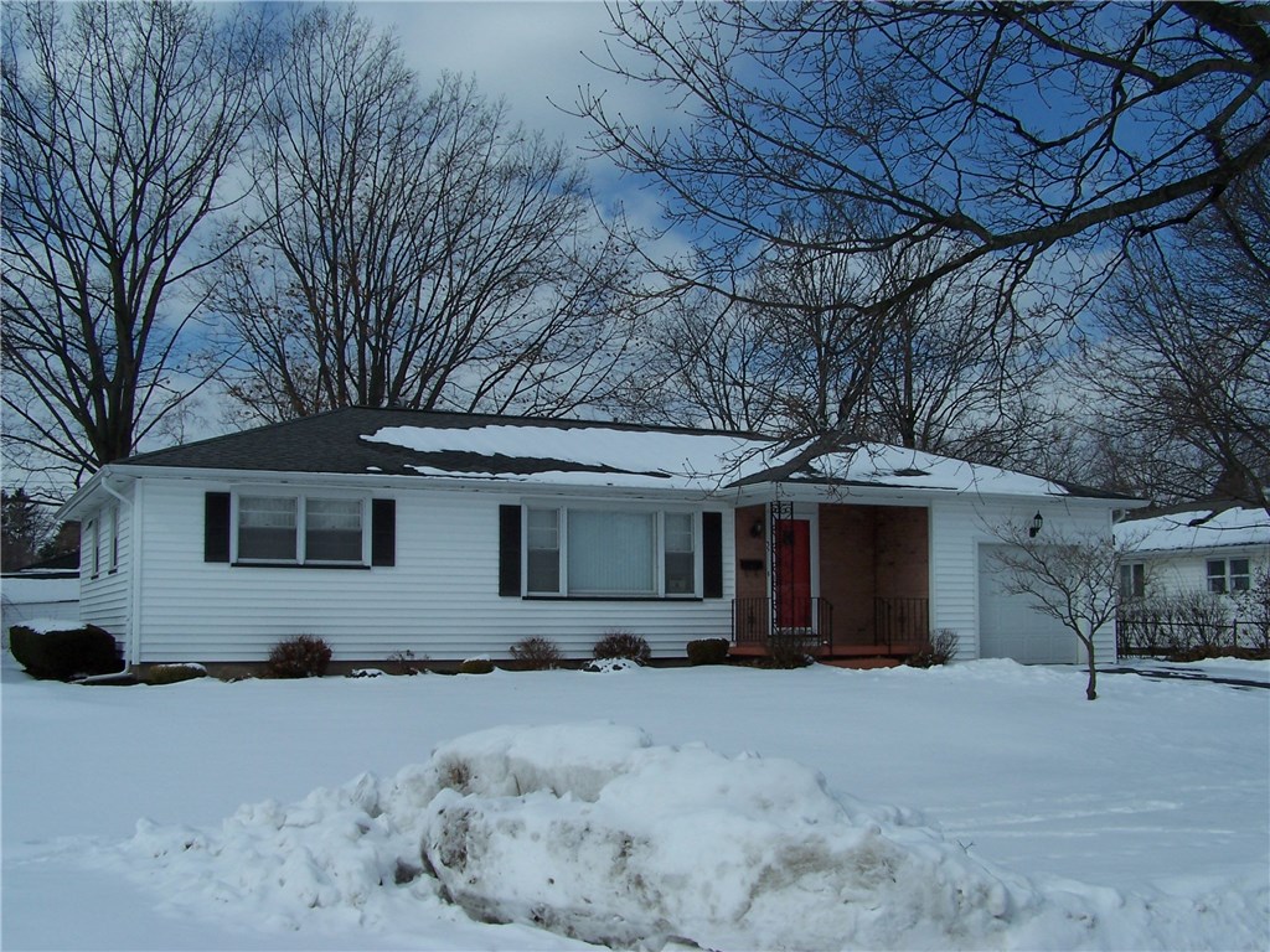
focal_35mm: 38
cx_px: 635
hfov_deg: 49.0
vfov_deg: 37.7
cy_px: 476
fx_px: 1394
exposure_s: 1/1000
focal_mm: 6.3
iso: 80
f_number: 5.6
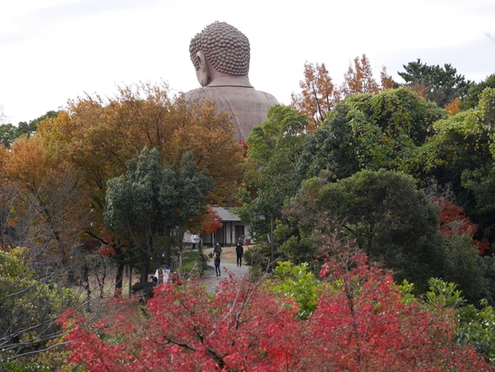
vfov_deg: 9.9
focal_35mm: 150
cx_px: 248
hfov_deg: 13.2
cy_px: 186
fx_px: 2147
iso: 200
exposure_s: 1/320
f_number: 5.6
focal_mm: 75
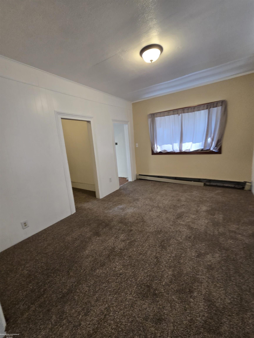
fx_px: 127
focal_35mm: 13
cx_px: 127
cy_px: 169
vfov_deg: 106.2
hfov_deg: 89.9
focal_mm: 2.2
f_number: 2.2
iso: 125
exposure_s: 1/60
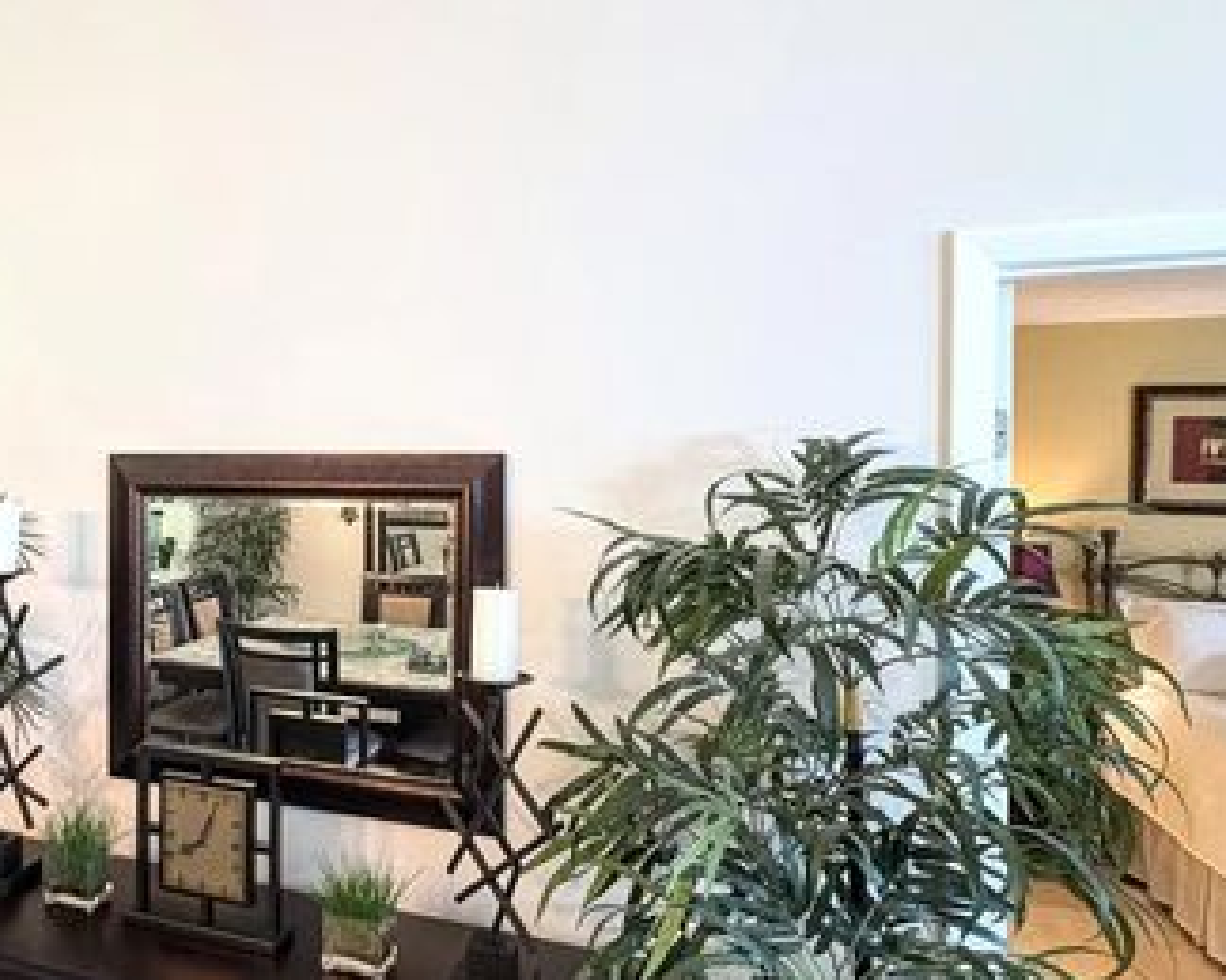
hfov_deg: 60.0
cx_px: 280
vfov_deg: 53.2
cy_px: 477
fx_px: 979
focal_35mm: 27
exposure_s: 1/60
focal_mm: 2.22
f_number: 2.2
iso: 250
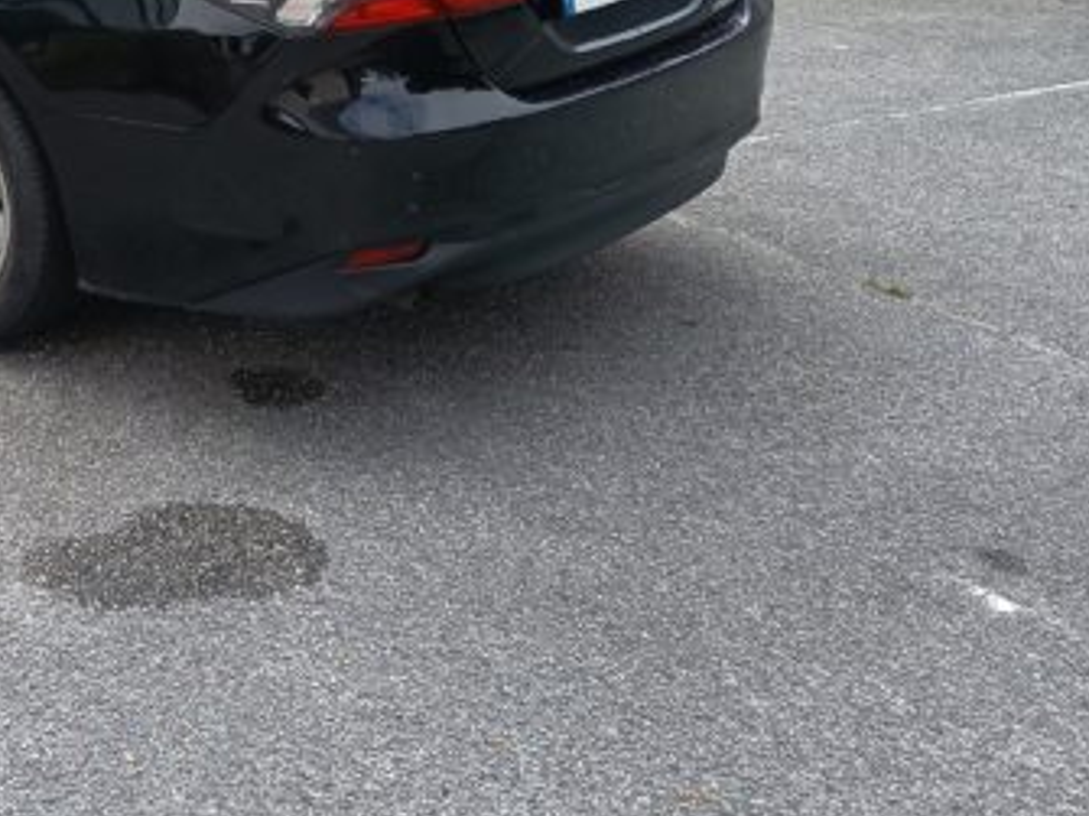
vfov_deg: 25.8
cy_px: 94
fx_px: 1730
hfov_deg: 31.9
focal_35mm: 55
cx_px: -29
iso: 50
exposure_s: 1/219
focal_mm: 5.27
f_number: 1.7
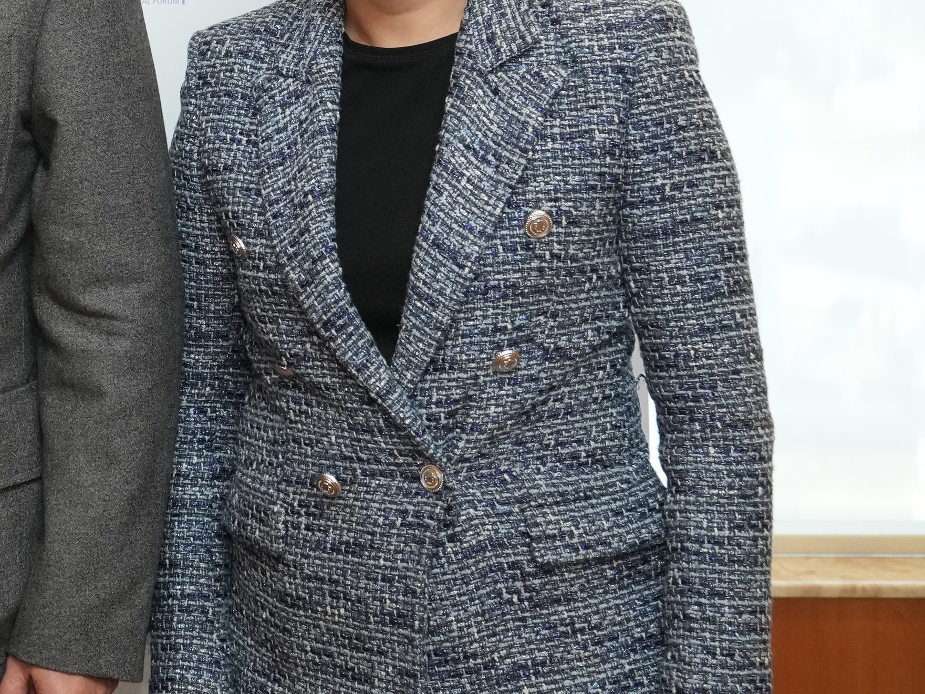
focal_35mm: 92
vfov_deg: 15.9
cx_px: -159
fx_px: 2459
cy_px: 63
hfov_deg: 20.1
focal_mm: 30
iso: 3200
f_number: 5
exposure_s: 1/160
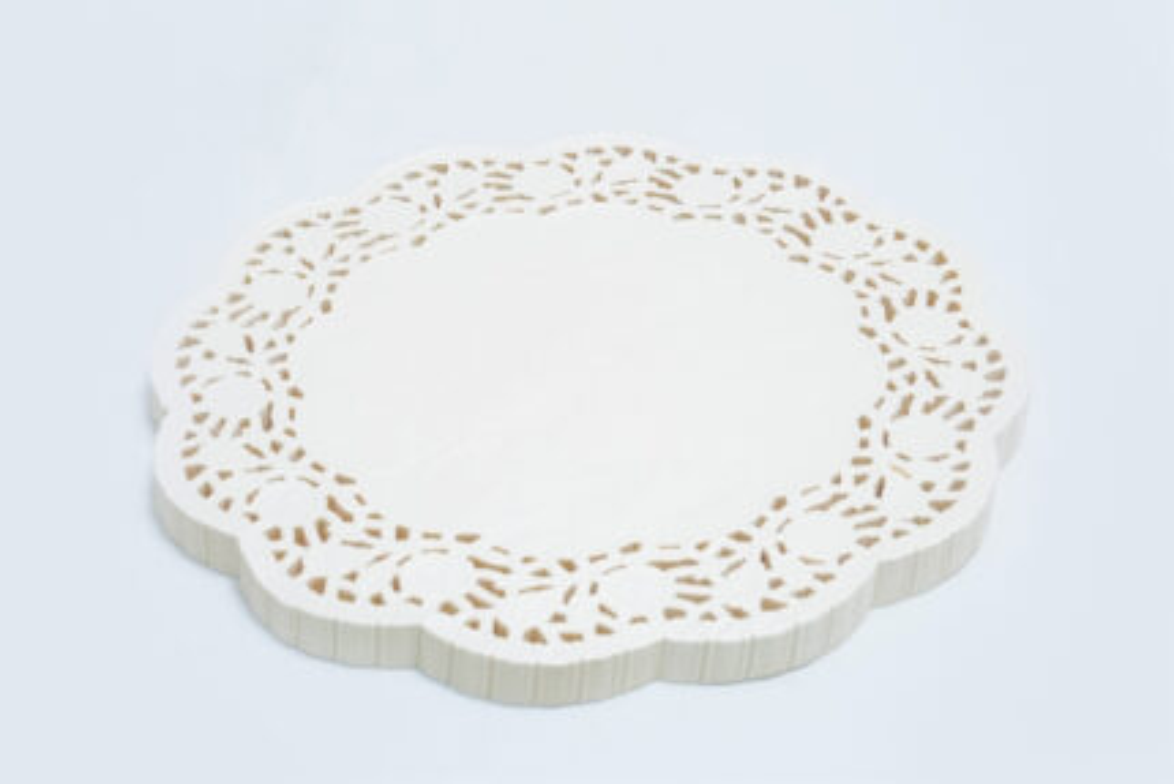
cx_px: 587
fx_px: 2381
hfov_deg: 27.7
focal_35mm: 73
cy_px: 392
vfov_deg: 18.7
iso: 2500
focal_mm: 49
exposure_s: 1/125
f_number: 11
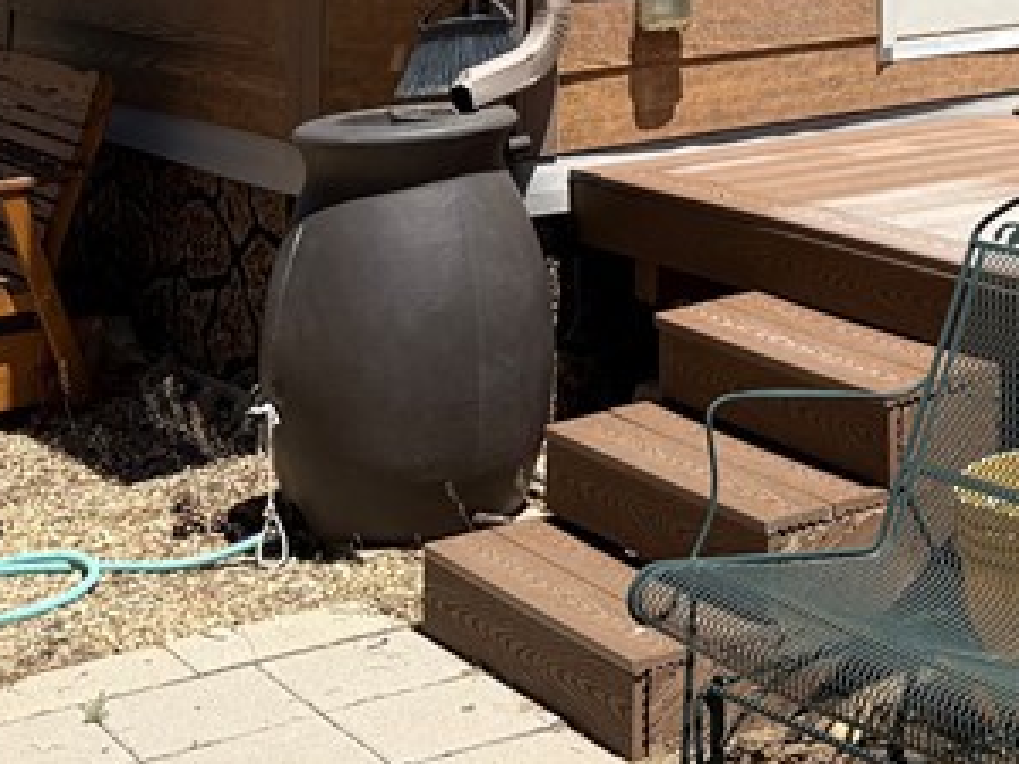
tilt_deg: +6.0
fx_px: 2414
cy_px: -526
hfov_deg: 23.0
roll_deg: +1.0
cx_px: 982
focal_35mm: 82
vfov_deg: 15.8
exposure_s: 1/4167
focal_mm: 6.76
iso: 80
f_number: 1.78
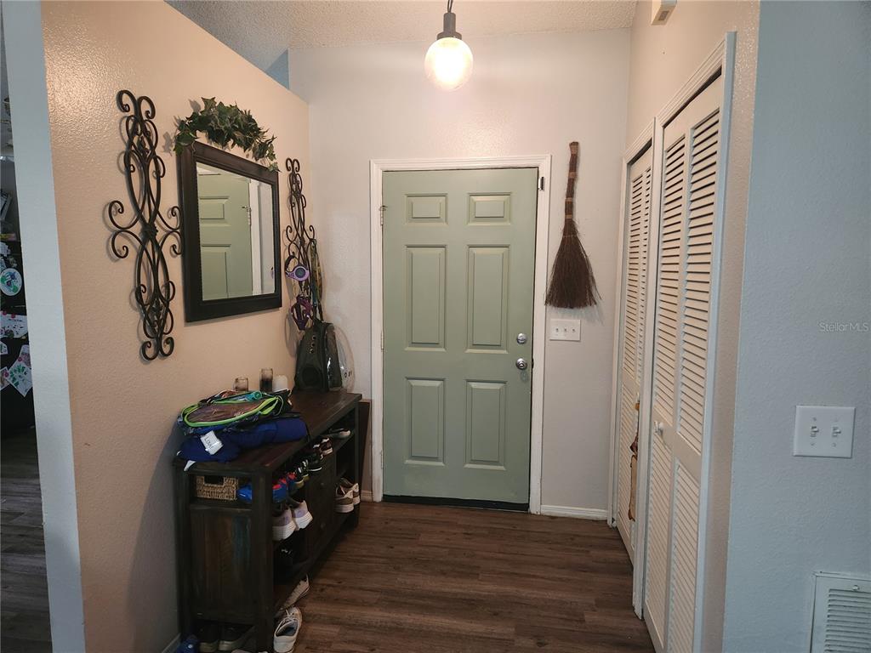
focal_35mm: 23
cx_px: 436
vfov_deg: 58.9
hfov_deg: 73.9
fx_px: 579
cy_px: 326
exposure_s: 1/60
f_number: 1.8
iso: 500
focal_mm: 5.4
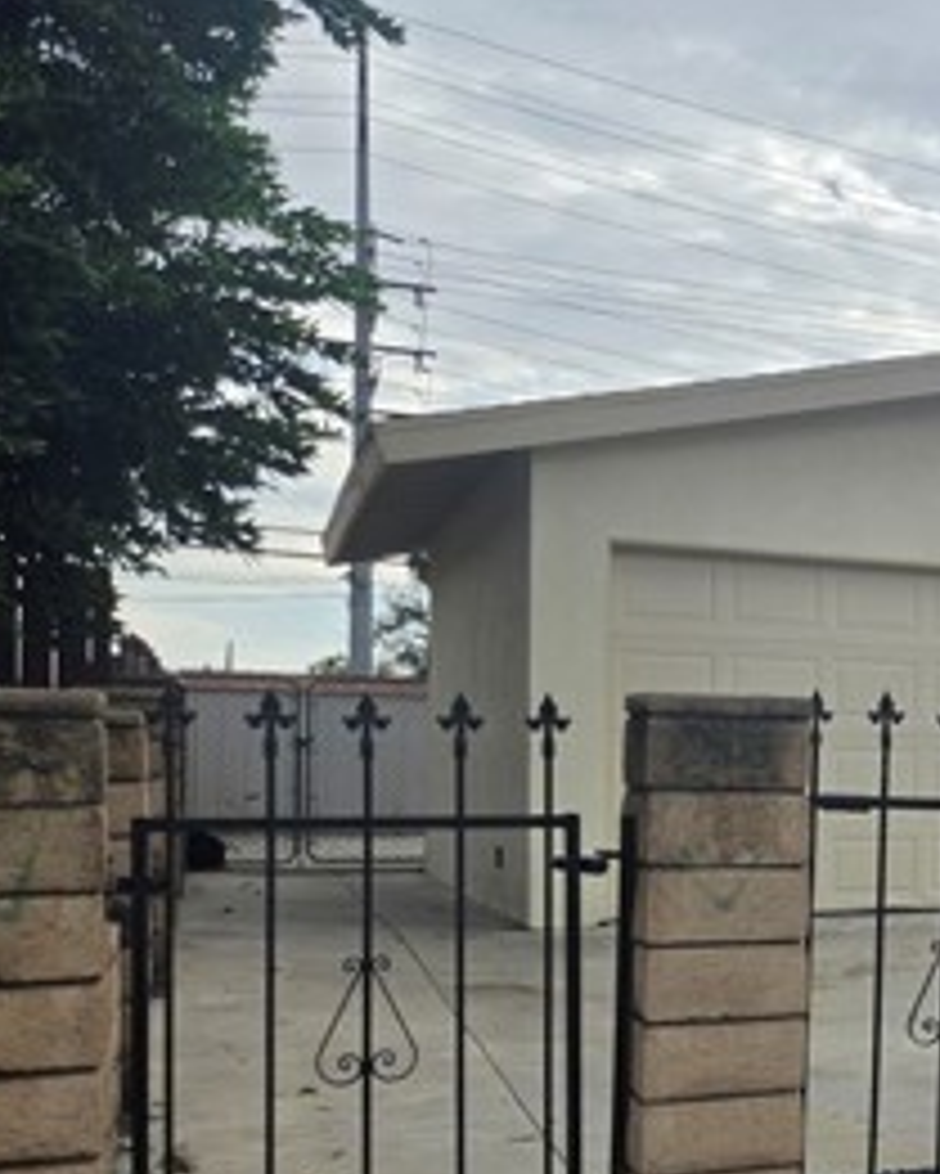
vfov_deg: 33.9
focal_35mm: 55
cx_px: 1376
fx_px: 1912
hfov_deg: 22.9
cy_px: 765
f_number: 1.8
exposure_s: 1/857
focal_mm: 5.4
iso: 25
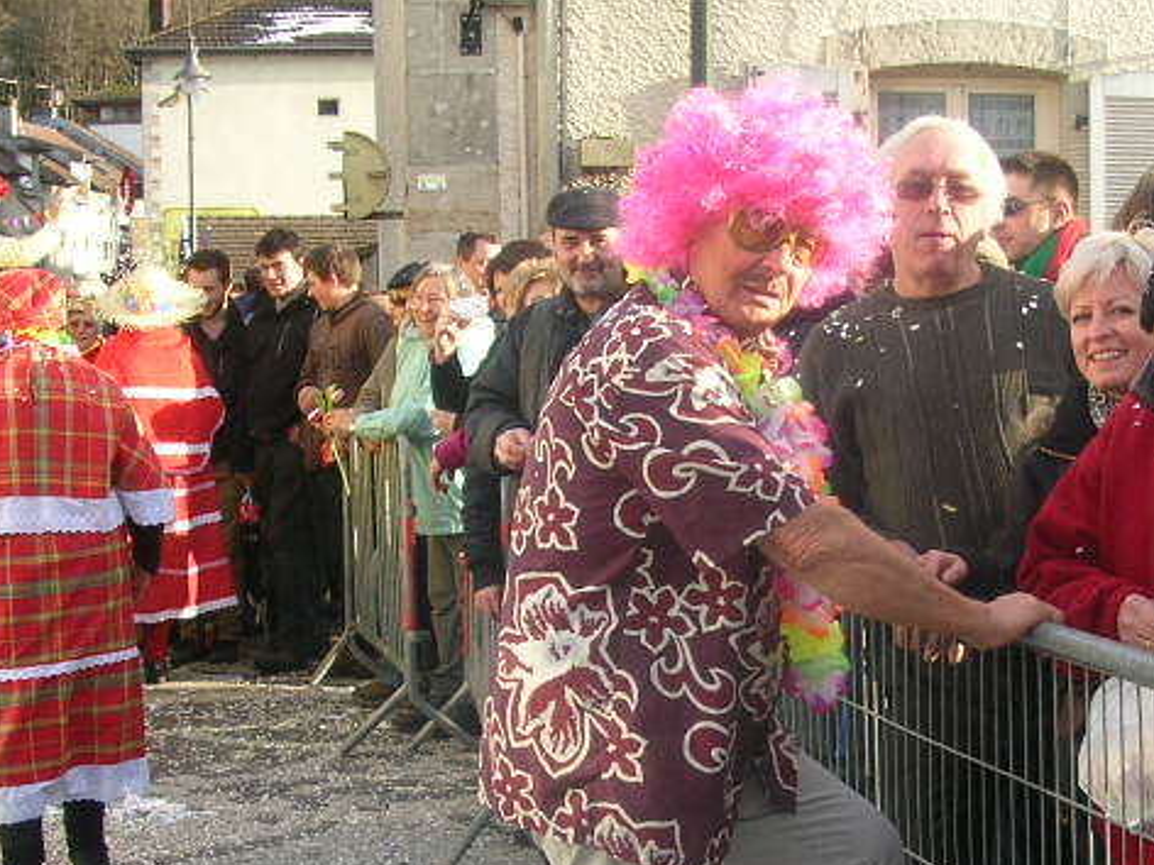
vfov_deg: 19.3
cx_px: 802
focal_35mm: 76
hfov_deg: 25.5
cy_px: 623
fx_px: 2534
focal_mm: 5.8
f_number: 2.8
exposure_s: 1/230
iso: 50
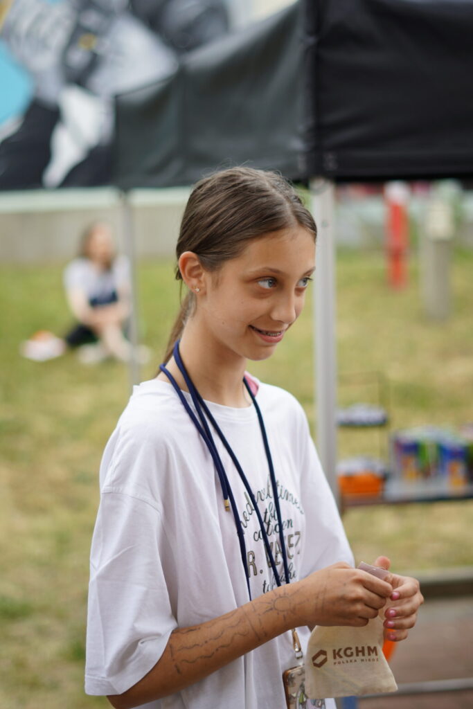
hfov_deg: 18.2
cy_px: 354
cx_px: 236
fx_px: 1478
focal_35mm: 75
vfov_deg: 27.0
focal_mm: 50
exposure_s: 1/250
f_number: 1.8
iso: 100
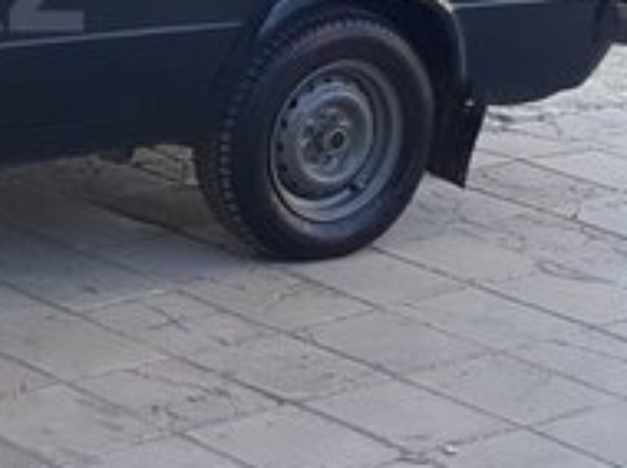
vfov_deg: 15.4
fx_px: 1700
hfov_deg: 18.9
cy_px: -18
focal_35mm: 94
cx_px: -254
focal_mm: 3.71
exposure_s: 1/218
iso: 40
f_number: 1.7
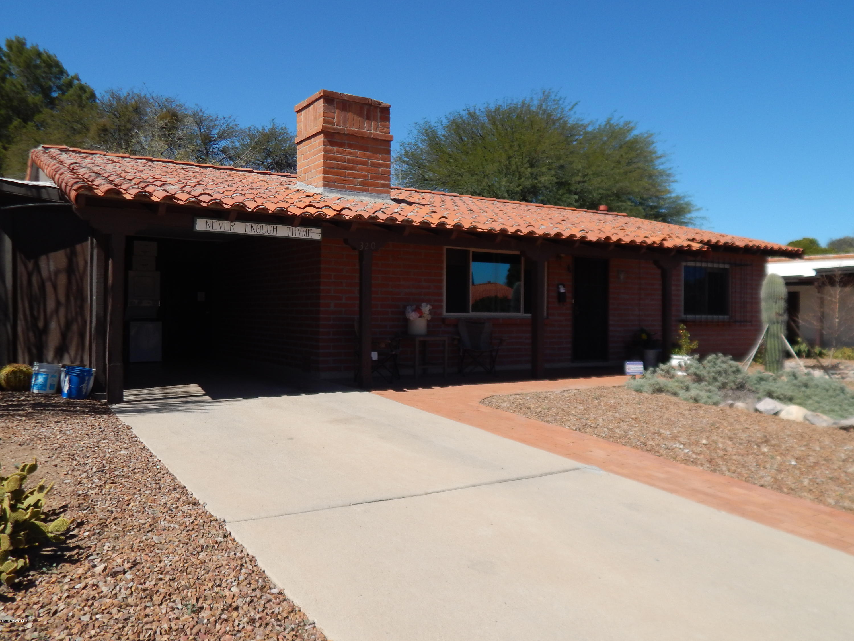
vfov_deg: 49.7
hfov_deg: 63.4
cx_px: 427
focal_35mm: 28
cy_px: 320
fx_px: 691
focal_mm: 5.1
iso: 125
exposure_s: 1/500
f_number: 6.3
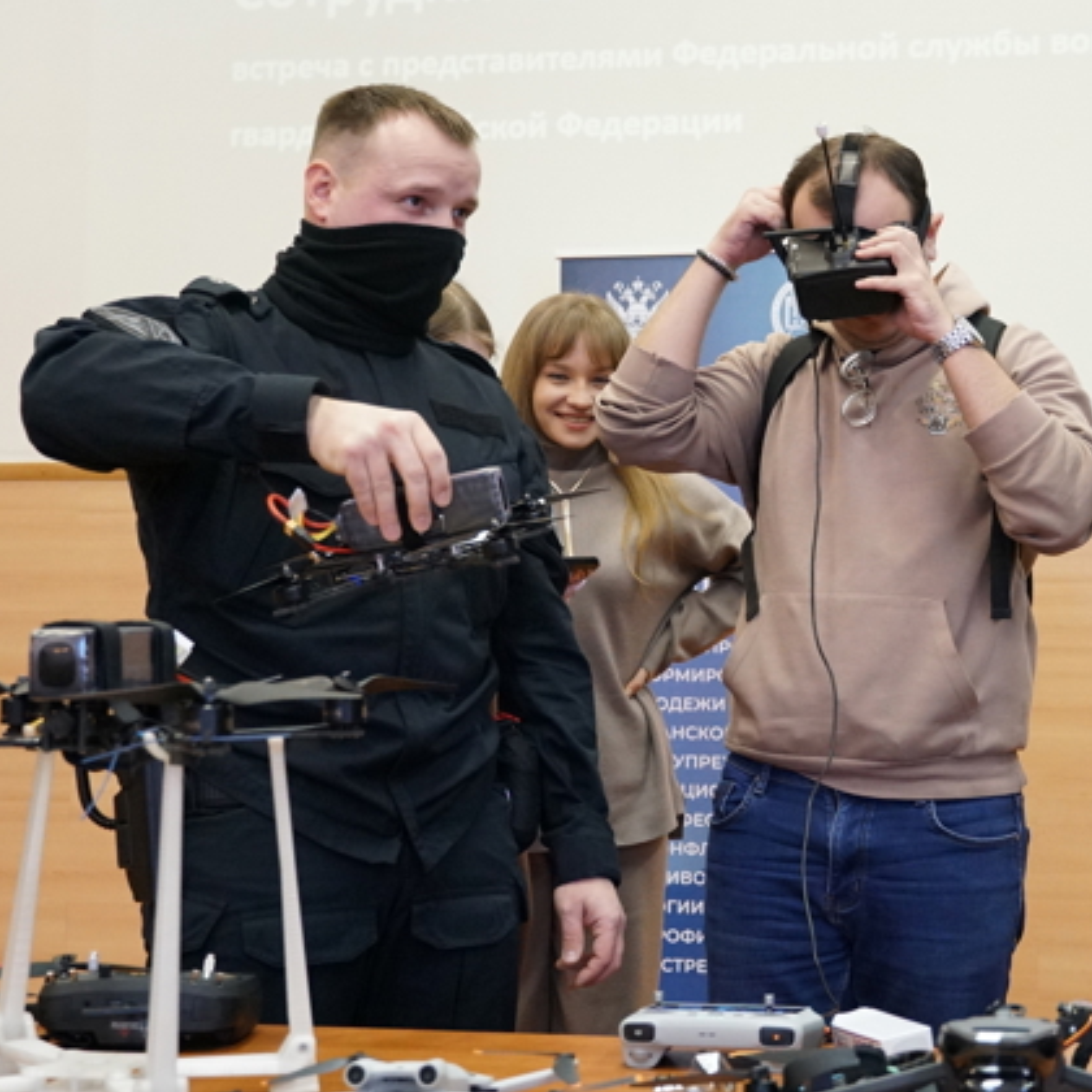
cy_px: 481
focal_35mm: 71
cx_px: 803
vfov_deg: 24.4
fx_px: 2525
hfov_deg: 24.2
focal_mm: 31
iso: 3200
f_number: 4.5
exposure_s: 1/160
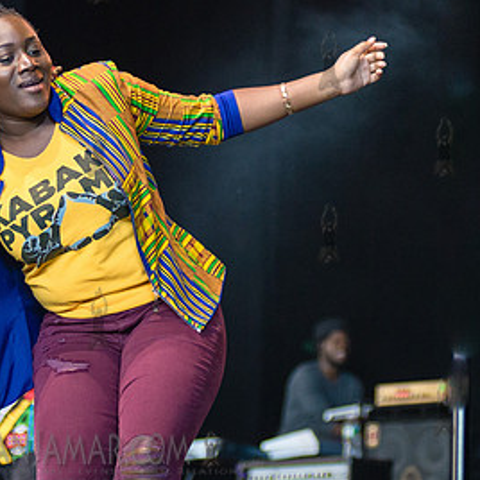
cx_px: 93
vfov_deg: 9.9
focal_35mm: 176
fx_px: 2761
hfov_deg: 9.9
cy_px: 177
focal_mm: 80
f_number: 2.8
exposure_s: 1/400
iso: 2500
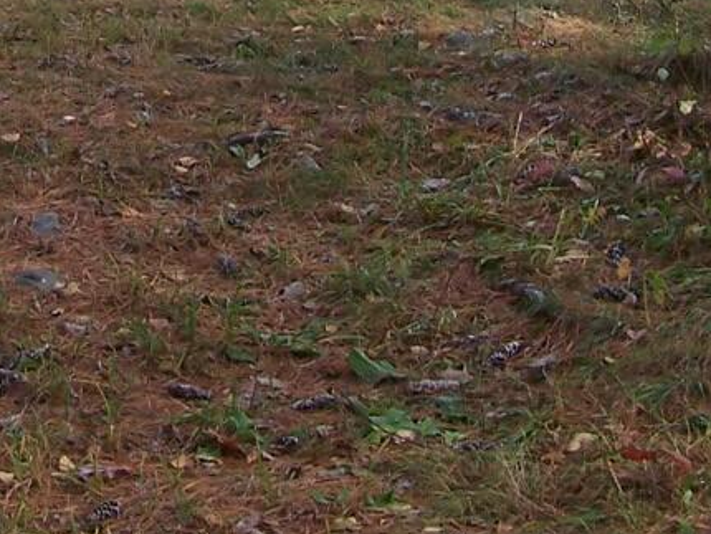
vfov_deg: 10.3
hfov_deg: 14.1
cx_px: -41
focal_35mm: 137
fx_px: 2816
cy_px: -374
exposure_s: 1/160
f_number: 2.8
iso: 80
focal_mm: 6.3
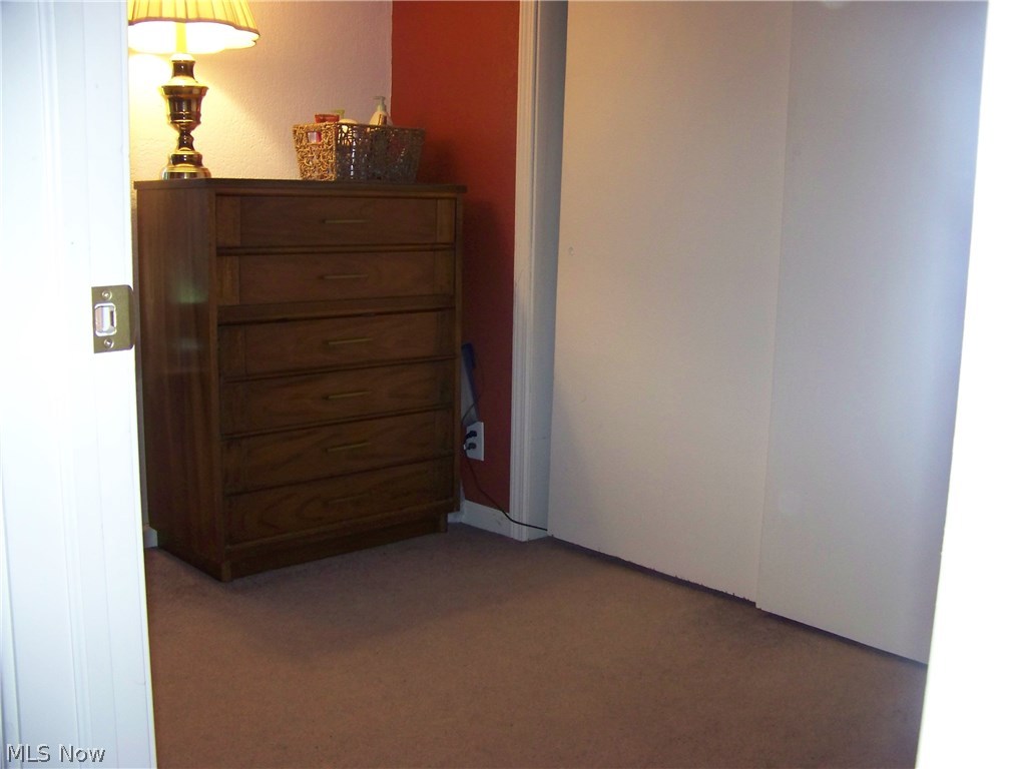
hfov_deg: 51.4
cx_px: 513
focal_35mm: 36
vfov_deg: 39.7
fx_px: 1067
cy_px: 384
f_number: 2.8
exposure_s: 1/30
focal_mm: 5.85
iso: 200
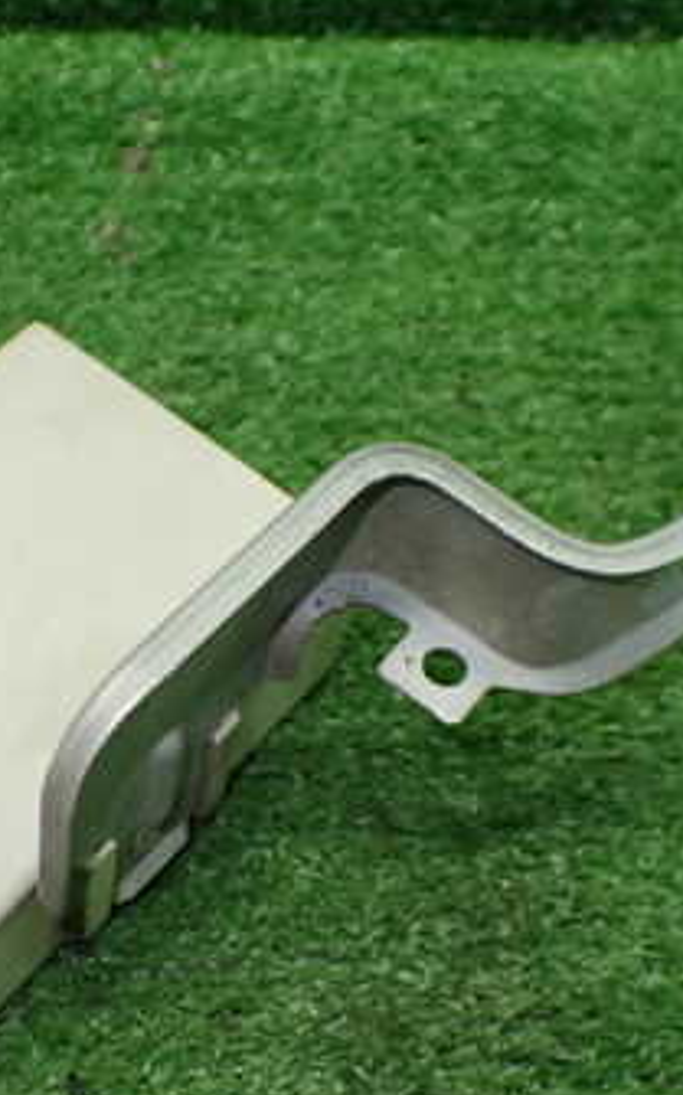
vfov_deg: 35.5
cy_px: 699
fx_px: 1700
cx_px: 176
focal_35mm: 57
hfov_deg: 22.5
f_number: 2.3
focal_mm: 5.4
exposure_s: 1/125
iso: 400
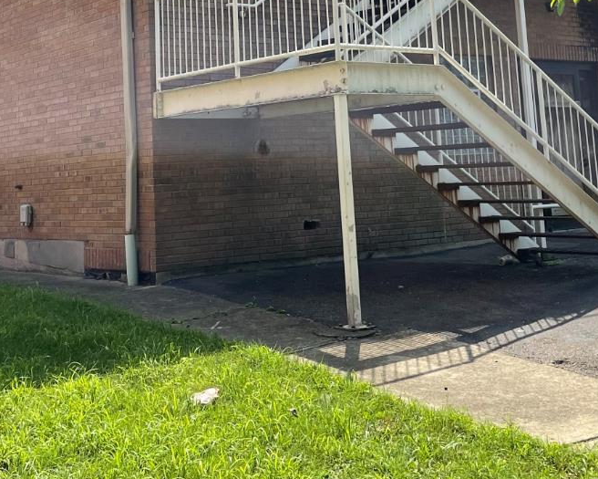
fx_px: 1027
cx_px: 257
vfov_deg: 25.0
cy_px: 5
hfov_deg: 32.4
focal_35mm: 58
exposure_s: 1/2092
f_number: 1.6
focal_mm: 4.2
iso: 32
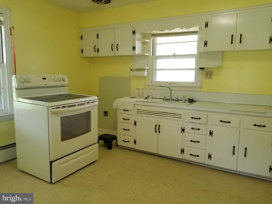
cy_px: 102
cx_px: 136
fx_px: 204
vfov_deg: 53.1
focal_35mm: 26
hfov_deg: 67.3
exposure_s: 1/60
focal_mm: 4.3
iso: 200
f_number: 1.7
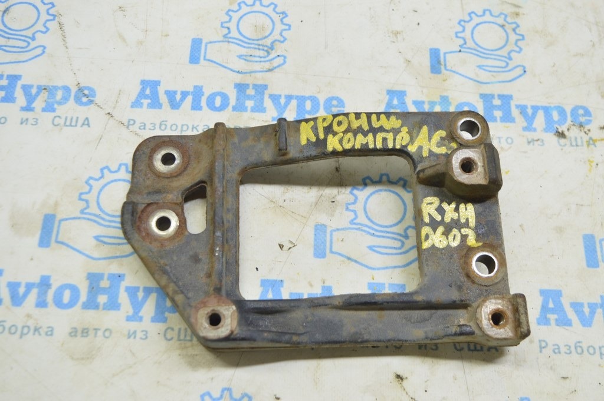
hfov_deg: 43.6
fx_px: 754
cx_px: 302
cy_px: 200
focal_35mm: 45
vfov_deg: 29.8
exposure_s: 1/20
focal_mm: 30
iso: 400
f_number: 5.6
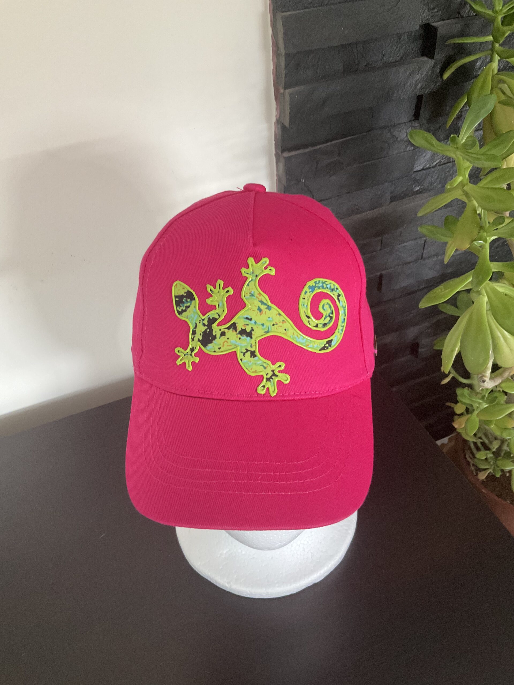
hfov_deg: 48.2
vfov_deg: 61.7
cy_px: 342
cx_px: 257
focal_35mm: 29
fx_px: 574
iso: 250
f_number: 1.8
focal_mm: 3
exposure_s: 1/60
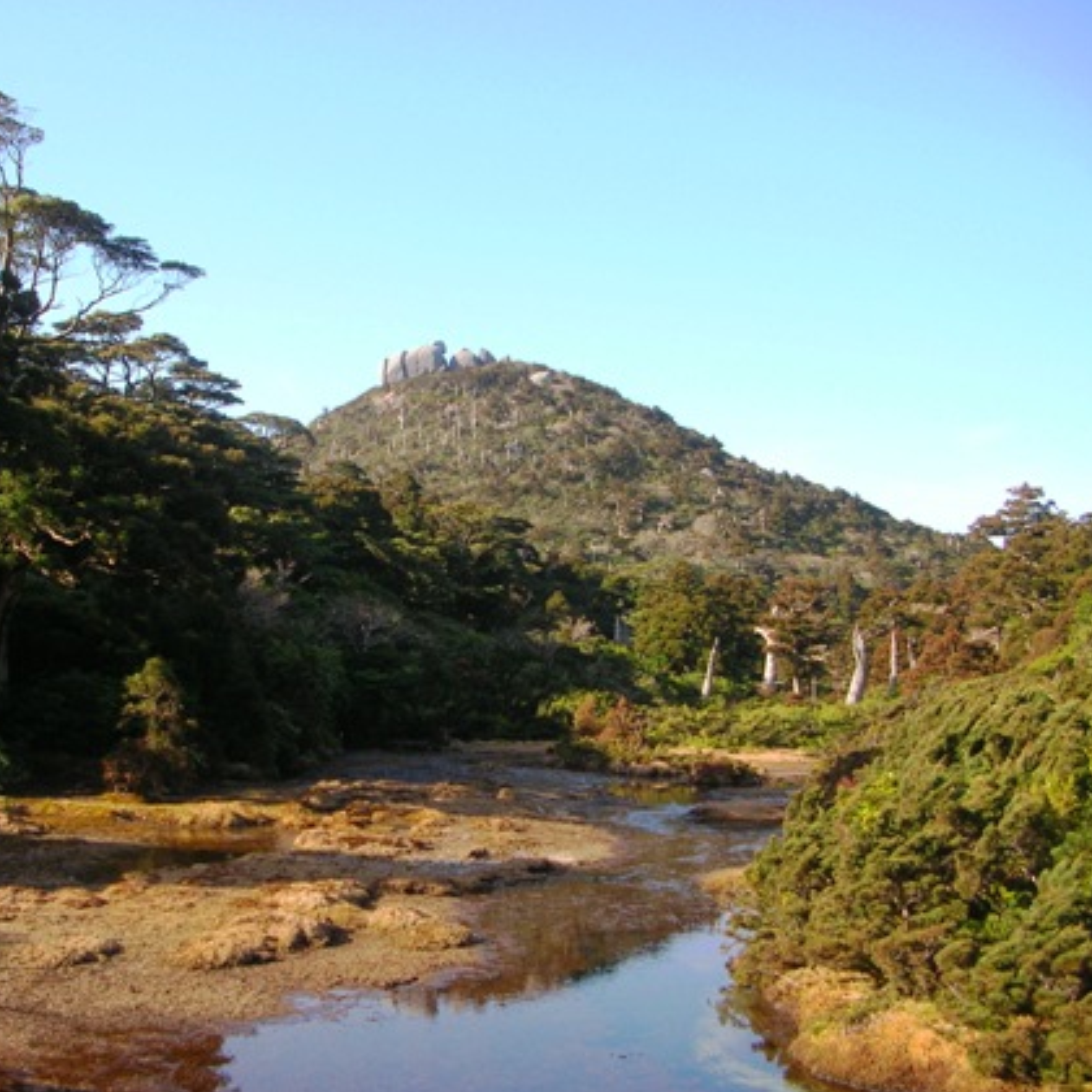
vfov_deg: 40.0
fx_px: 1499
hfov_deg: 39.8
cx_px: 411
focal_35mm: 42
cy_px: 547
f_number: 2.8
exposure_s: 1/360
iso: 50
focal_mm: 5.8
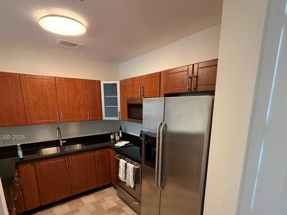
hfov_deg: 84.7
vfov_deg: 67.3
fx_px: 158
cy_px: 138
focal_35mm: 19
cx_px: 144
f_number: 2.2
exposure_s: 1/60
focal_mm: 2.22
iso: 500
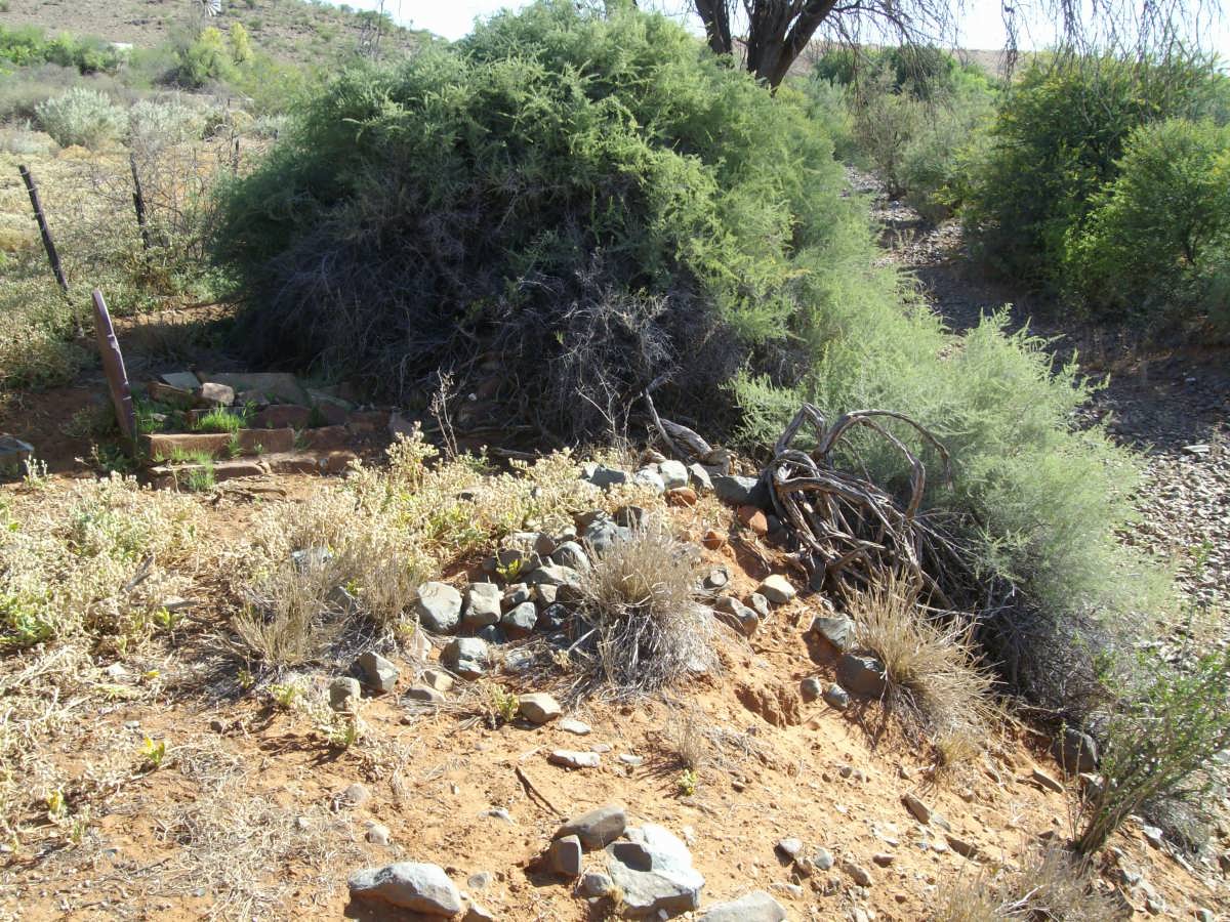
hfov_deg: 51.4
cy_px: 461
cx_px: 615
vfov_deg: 39.7
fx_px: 1279
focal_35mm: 36
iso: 80
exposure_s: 1/160
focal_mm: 6
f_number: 4.8
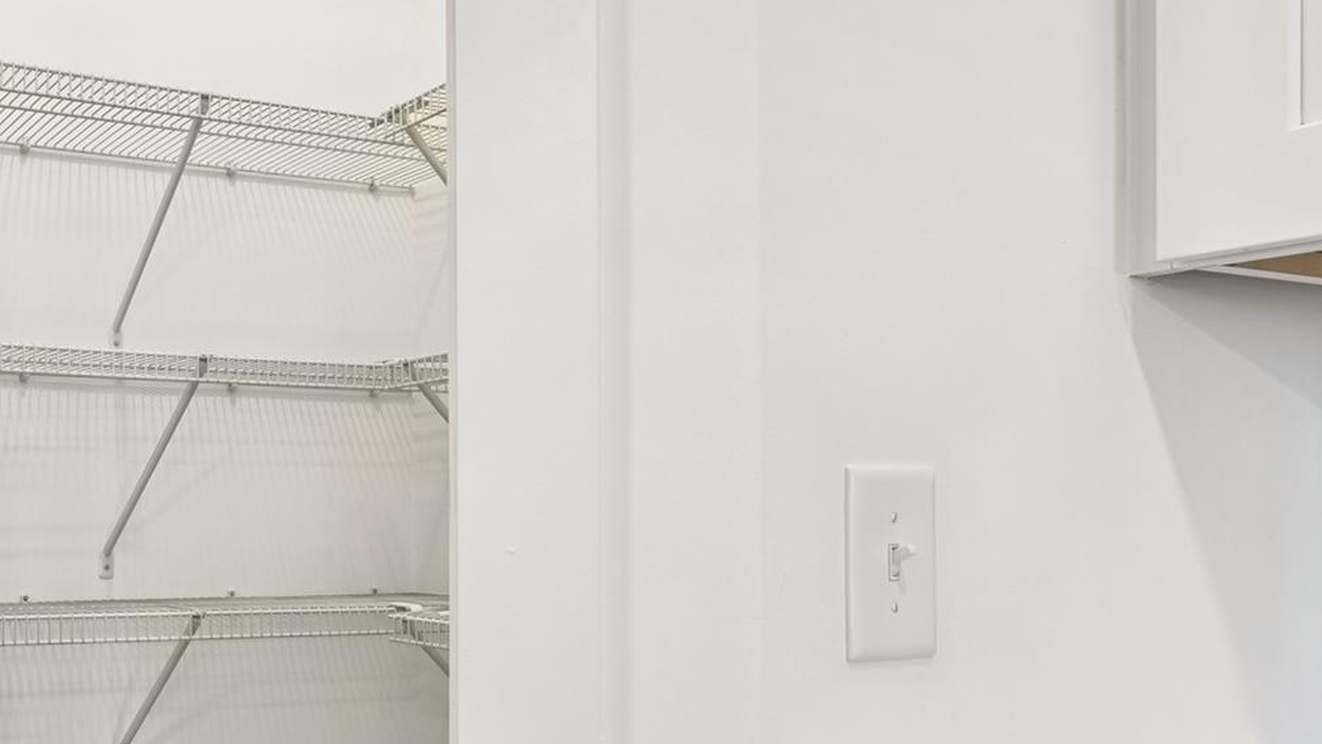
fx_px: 1222
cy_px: 515
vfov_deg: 33.5
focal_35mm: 35
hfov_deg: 48.0
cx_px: 31
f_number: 11
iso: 100
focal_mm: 16.4
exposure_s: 1/4
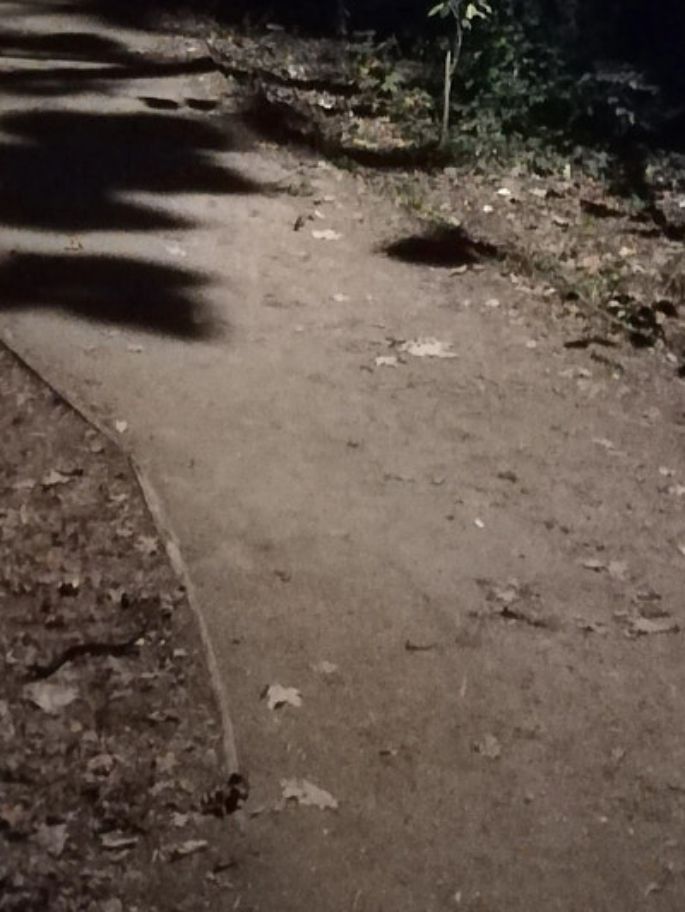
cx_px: 84
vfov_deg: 23.5
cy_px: -82
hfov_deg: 18.6
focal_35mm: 78
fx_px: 2057
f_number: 2.2
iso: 3200
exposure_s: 1/14.3
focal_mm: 3.83
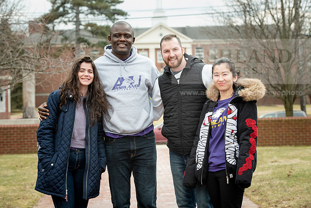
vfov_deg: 14.0
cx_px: 156
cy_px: 104
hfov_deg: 20.8
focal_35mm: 98
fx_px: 847
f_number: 7.1
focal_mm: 98
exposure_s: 1/320
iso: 400
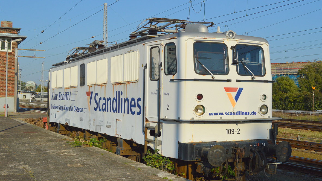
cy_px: 95
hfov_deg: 42.9
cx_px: 159
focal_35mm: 48
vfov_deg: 24.9
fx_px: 410
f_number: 7.1
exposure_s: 1/2000
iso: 400
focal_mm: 30
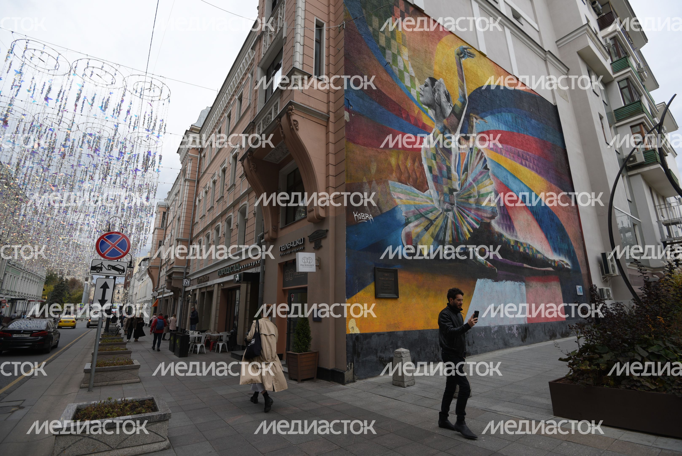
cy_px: 228
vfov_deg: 73.8
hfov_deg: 96.7
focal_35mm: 16
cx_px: 341
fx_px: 303
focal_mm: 16
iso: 110
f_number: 5
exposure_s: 1/320
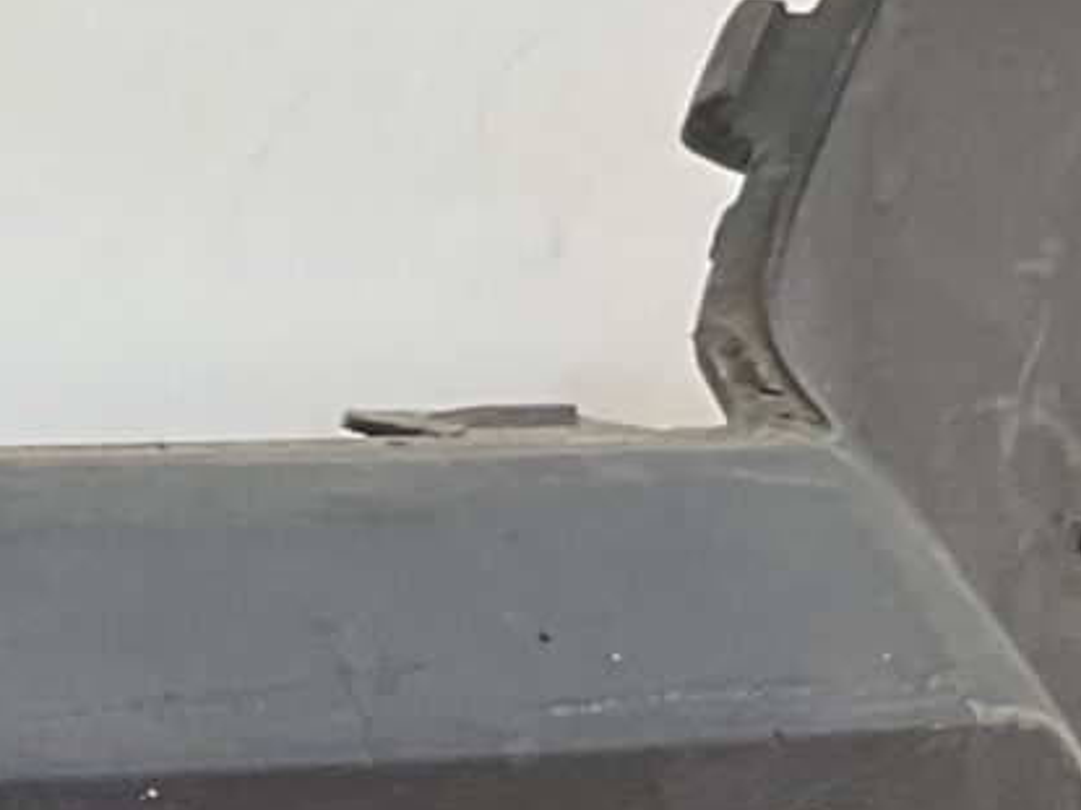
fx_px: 5588
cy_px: 1696
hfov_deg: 10.3
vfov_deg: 7.9
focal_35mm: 179
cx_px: -1024
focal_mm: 3
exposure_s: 1/100
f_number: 1.8
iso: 16
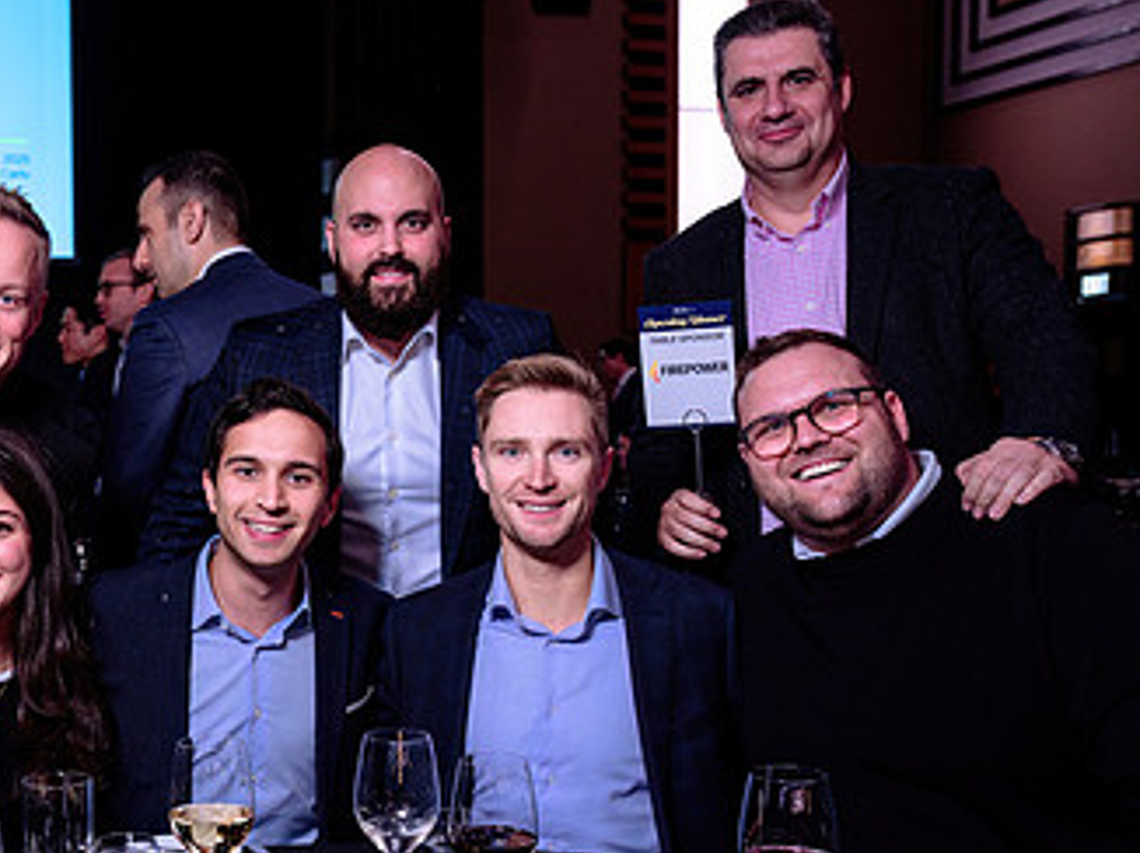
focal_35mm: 49
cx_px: 317
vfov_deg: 29.5
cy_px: 526
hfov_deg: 38.2
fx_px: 1613
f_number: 4
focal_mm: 26.5
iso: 800
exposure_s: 1/40
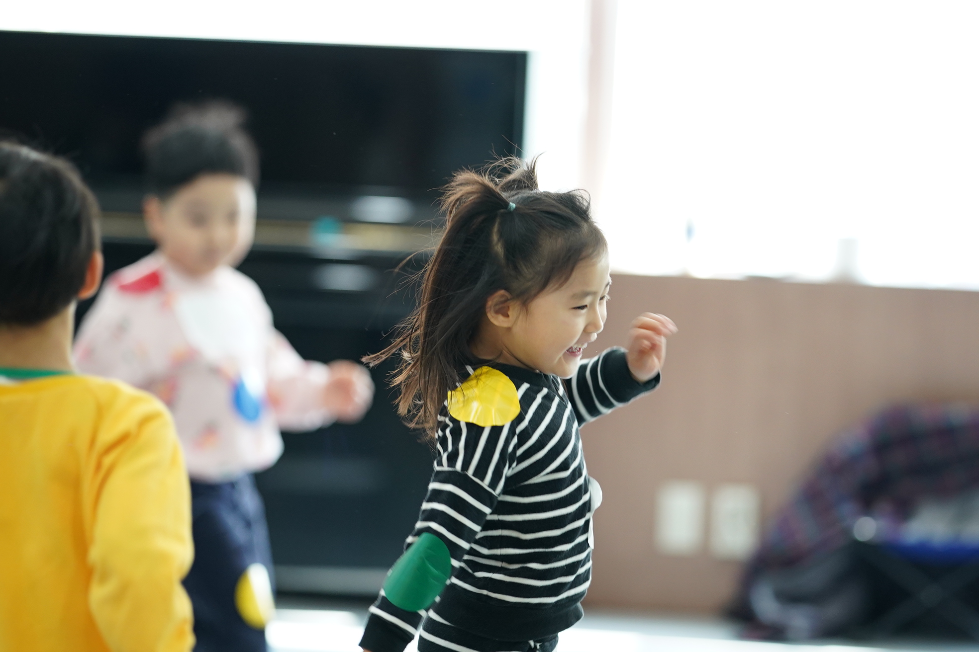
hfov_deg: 10.2
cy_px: 326
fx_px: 5493
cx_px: 490
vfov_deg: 6.8
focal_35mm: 202
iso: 1000
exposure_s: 1/250
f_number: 1.8
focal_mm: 135
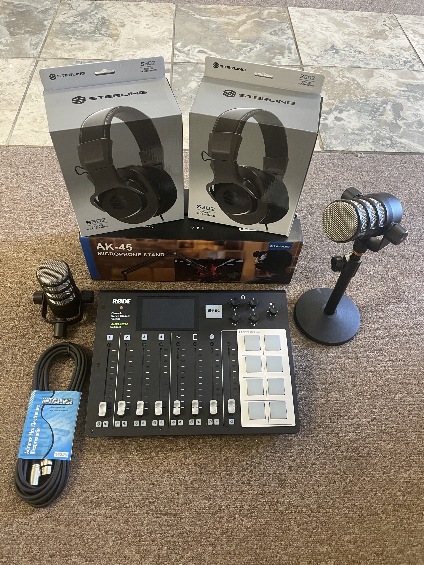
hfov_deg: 53.1
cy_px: 282
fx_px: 425
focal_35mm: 26
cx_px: 212
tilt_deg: -56.1
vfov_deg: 67.3
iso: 250
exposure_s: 1/60
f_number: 1.6
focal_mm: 4.2
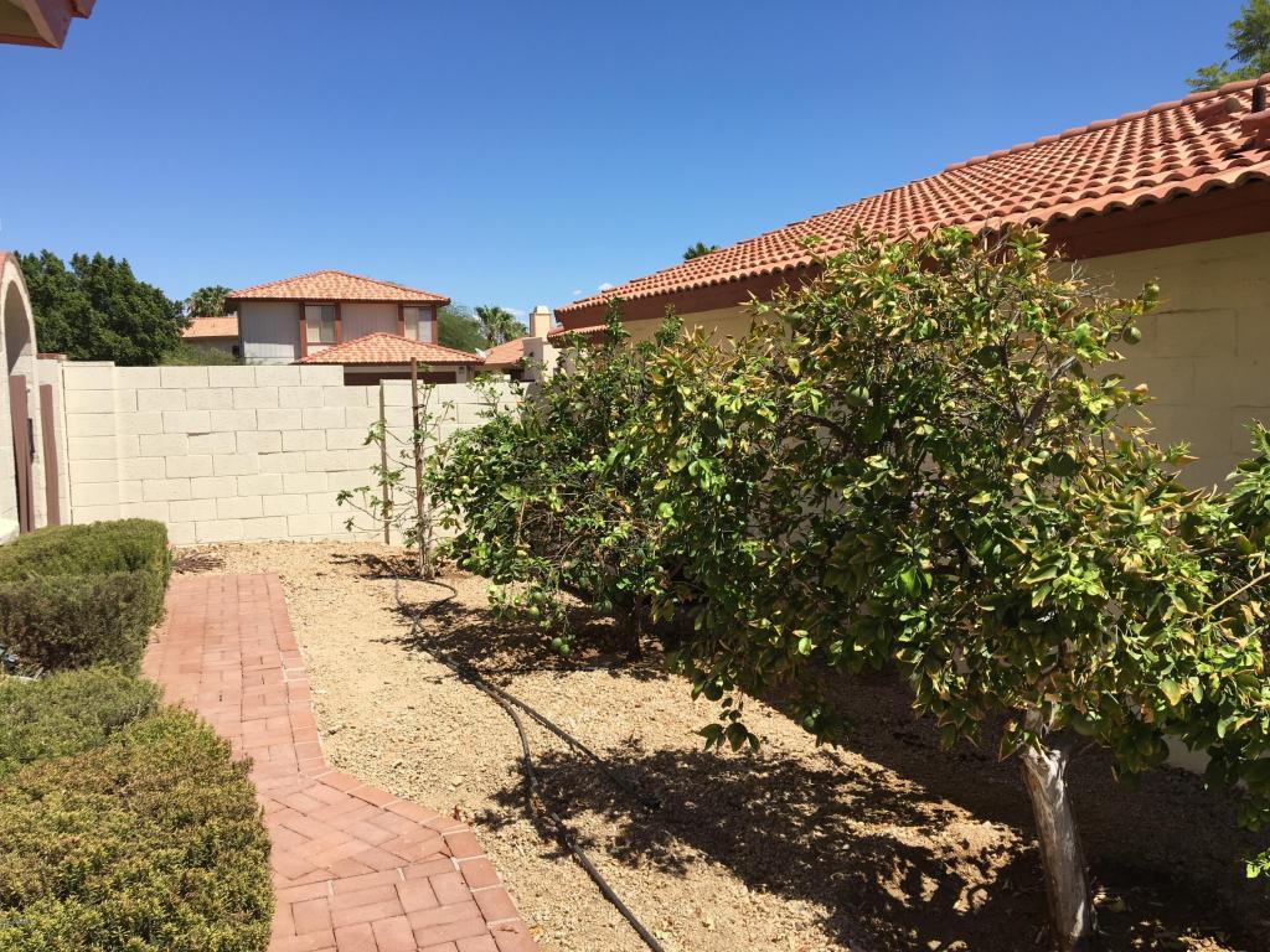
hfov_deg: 61.7
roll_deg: +1.3
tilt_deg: -5.6
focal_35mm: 29
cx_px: 635
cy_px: 476
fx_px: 1064
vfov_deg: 48.2
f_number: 2.2
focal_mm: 4.15
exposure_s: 1/1672
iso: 25
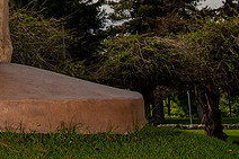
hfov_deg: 18.4
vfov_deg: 12.0
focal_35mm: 108
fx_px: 716
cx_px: -3
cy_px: -89
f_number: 8
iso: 200
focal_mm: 34
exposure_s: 1/800
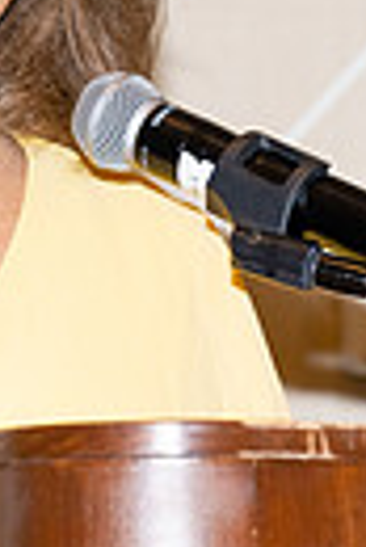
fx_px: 8699
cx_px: 247
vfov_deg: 3.6
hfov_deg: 2.4
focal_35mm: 572
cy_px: 173
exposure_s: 1/100
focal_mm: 110
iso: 1000
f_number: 5.6
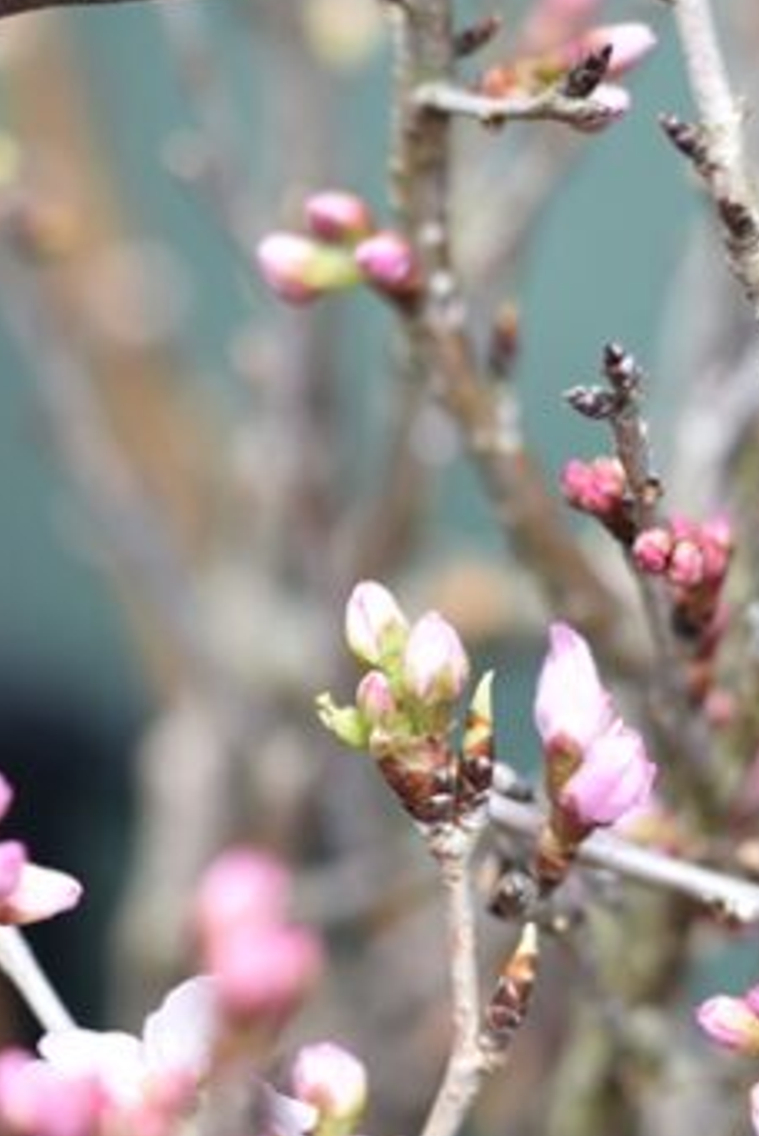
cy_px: 869
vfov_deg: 13.6
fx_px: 4734
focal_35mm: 150
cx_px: -105
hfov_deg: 9.1
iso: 250
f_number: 2.8
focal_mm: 50
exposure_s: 1/100
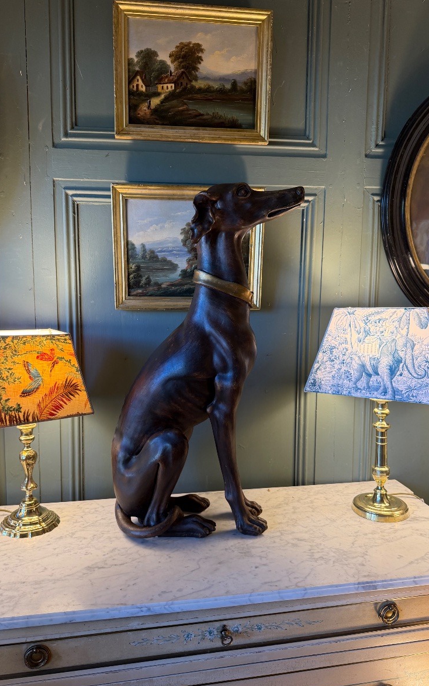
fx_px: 486
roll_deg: -0.7
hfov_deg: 47.6
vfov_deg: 70.4
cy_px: 350
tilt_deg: -7.5
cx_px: 204
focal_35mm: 26
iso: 125
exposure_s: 1/100
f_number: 1.78
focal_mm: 6.76
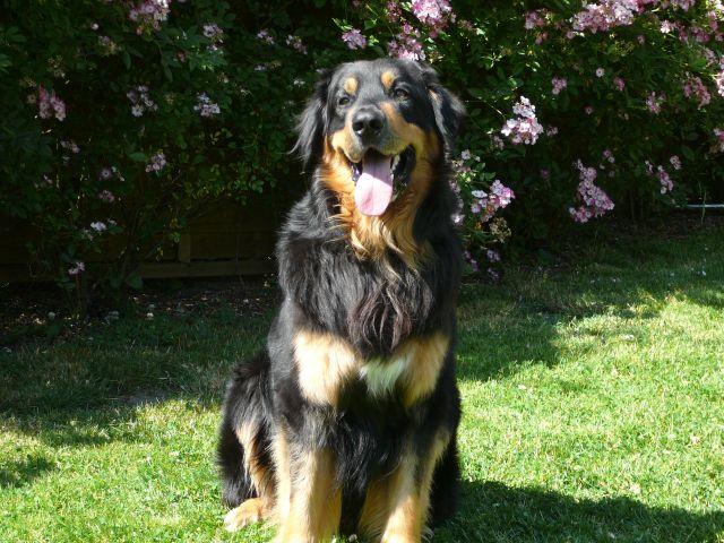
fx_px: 1820
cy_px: 272
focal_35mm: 87
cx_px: 362
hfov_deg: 22.5
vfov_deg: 17.0
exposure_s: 1/200
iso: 80
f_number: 3.8
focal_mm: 13
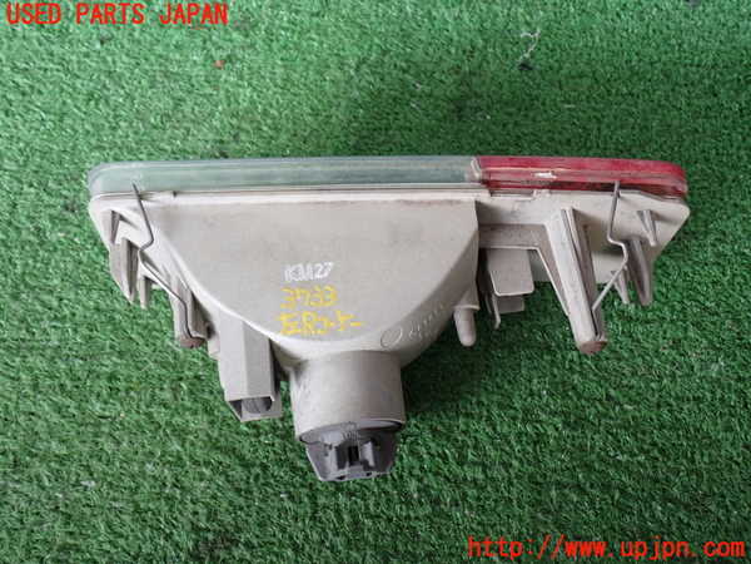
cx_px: 376
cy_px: 282
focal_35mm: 36
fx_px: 781
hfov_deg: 51.4
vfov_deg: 39.7
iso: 200
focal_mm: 6.37
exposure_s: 1/50
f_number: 2.5
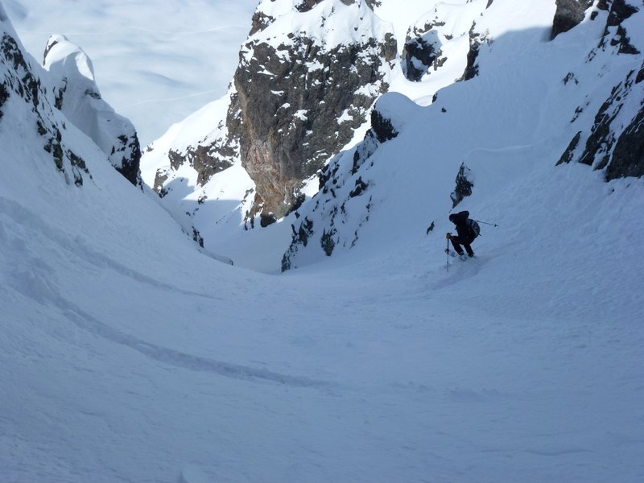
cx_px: 322
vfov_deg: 32.2
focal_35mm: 45
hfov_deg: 42.1
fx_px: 837
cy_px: 242
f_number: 4
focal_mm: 8
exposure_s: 1/2000
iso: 100
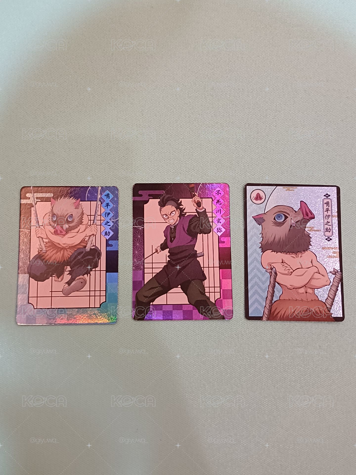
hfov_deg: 38.7
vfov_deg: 50.1
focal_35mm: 37
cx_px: 178
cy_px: 238
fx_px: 507
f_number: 1.7
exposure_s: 1/60
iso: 1250
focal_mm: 4.7
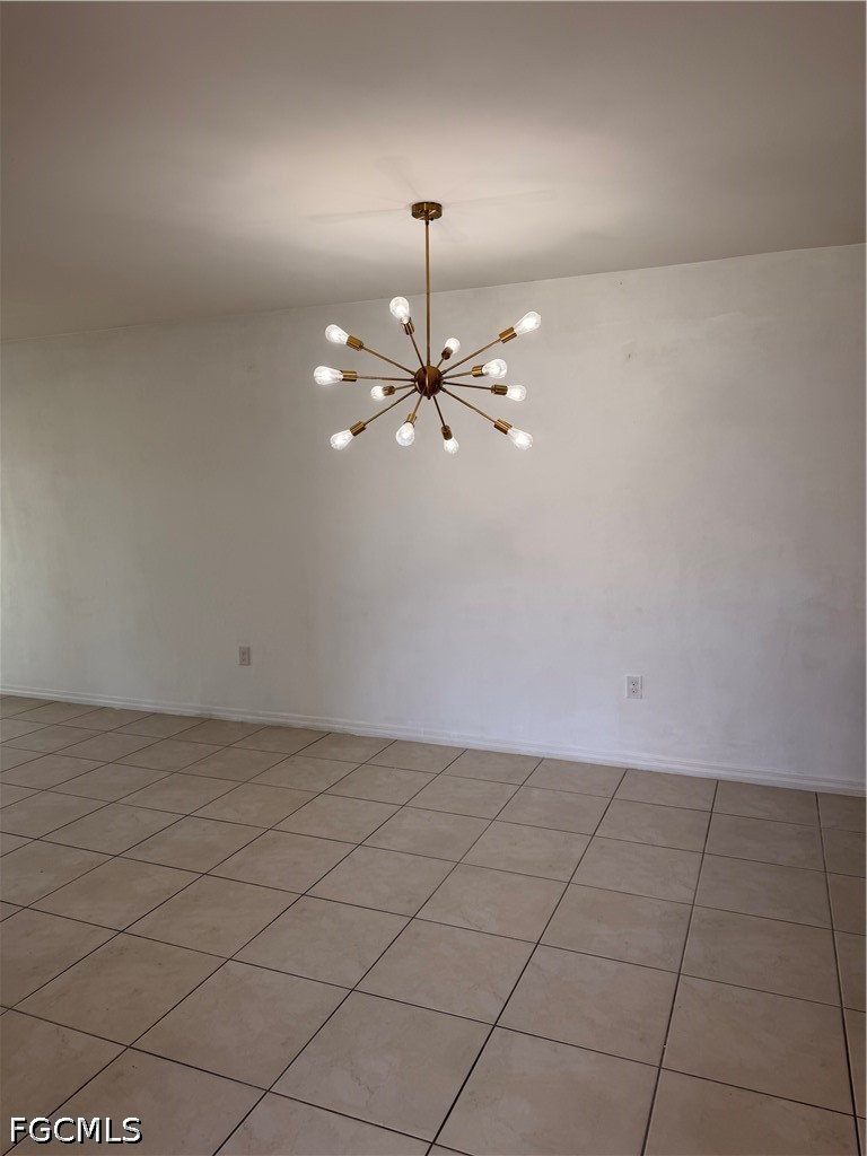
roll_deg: +0.4
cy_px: 578
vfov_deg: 71.6
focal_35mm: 24
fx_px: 801
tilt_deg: -7.1
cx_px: 434
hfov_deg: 56.8
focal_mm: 6.76
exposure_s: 1/146
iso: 64
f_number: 1.78
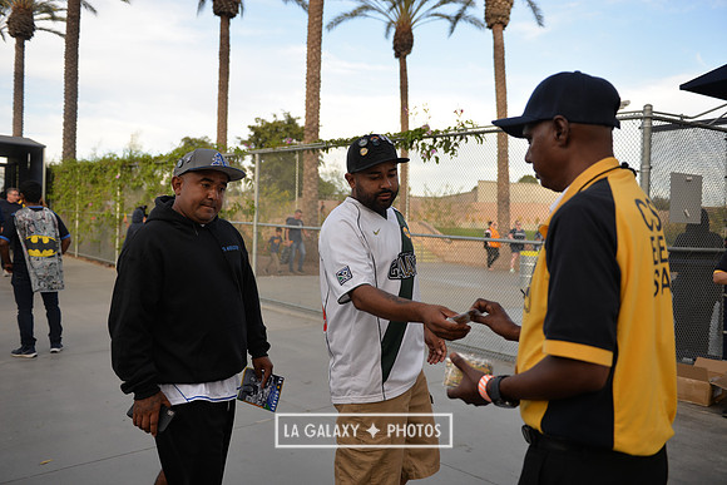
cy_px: 242
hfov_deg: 63.6
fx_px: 586
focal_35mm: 29
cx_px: 364
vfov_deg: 45.0
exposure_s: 1/640
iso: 220
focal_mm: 29
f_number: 2.8
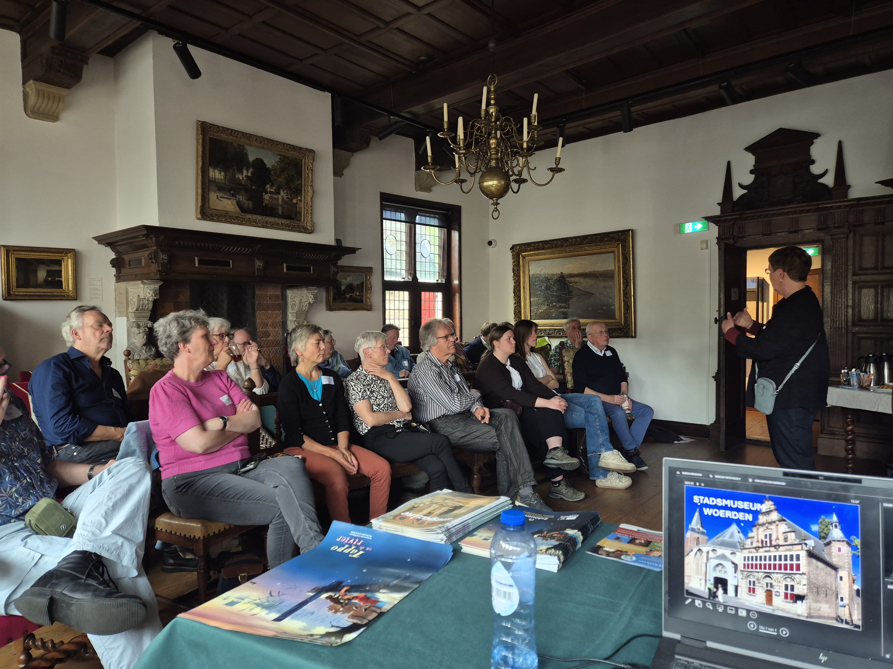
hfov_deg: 73.9
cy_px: 334
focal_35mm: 23
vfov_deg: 58.9
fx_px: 593
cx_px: 446
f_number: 1.8
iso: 250
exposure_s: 1/100
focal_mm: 5.4
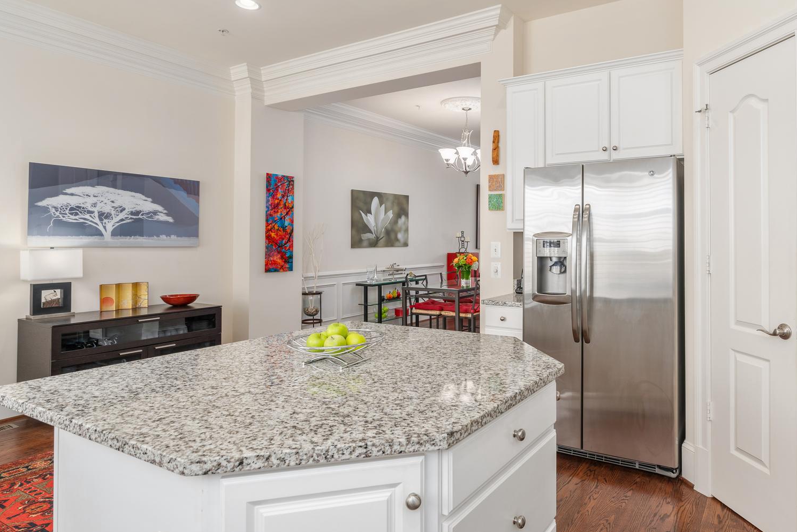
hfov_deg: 77.5
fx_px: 487
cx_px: 487
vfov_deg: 57.0
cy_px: 228
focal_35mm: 22
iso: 100
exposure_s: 1/2
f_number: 8
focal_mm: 16
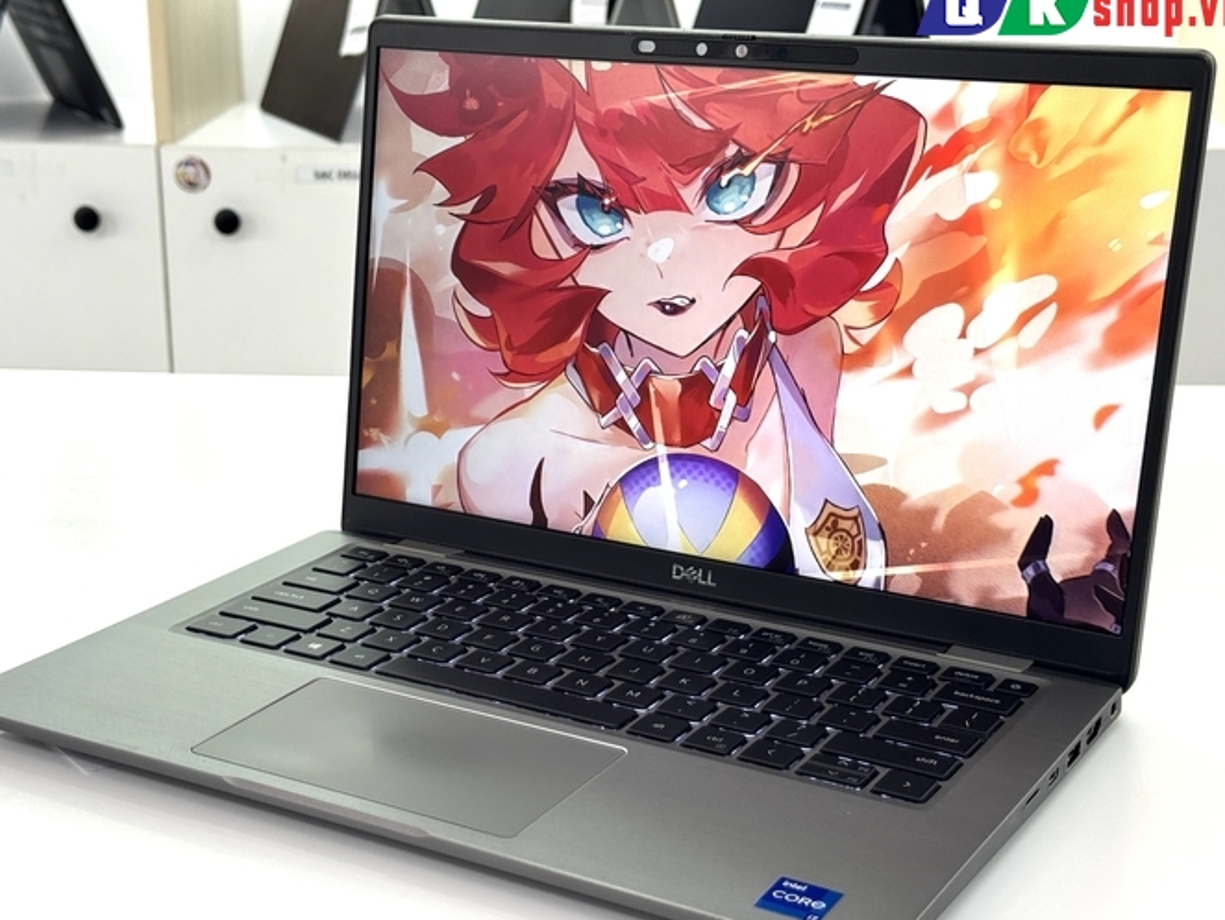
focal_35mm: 58
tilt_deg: -17.9
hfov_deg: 33.2
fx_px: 2053
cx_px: 563
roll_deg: +0.9
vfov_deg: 25.2
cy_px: 494
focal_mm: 6.76
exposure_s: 1/100
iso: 50
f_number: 1.78
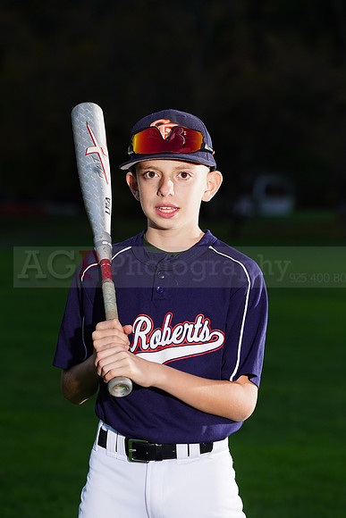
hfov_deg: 6.5
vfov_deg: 9.7
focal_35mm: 212
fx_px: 3054
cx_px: 173
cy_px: 259
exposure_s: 1/160
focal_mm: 212
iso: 320
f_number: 8
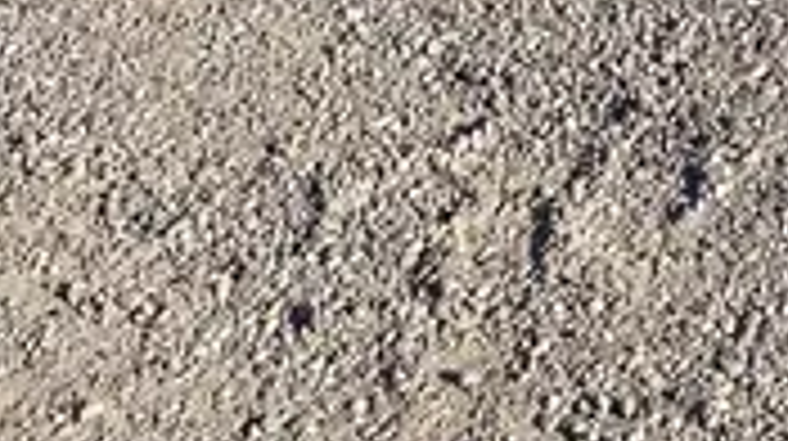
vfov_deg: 7.9
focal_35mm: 119
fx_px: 2484
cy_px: -1100
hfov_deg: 16.4
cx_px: 1180
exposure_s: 1/2315
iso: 32
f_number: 1.8
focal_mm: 4.25
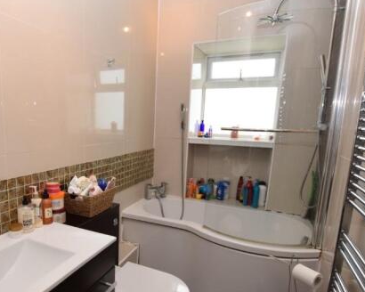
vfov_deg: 56.9
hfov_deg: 67.2
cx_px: 129
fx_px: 267
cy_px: 173
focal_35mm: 25
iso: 800
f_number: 5
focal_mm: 11
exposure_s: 1/100
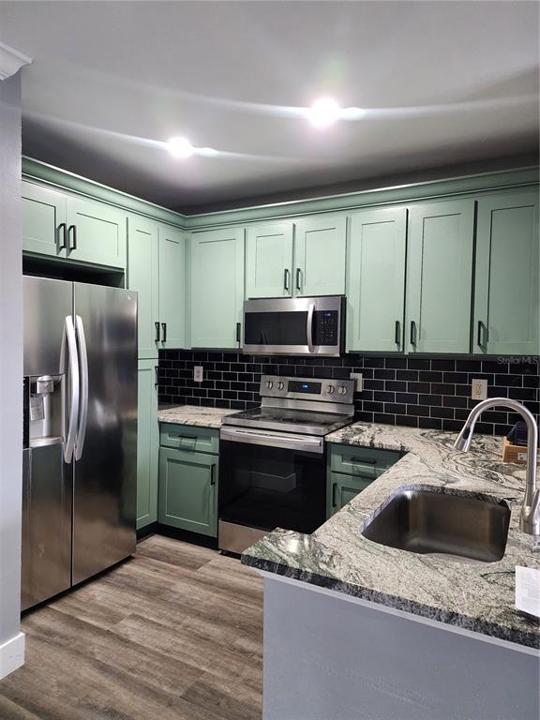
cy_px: 360
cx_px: 270
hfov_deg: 58.9
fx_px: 478
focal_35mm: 23
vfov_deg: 73.9
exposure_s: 1/120
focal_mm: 6.4
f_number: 1.8
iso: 800
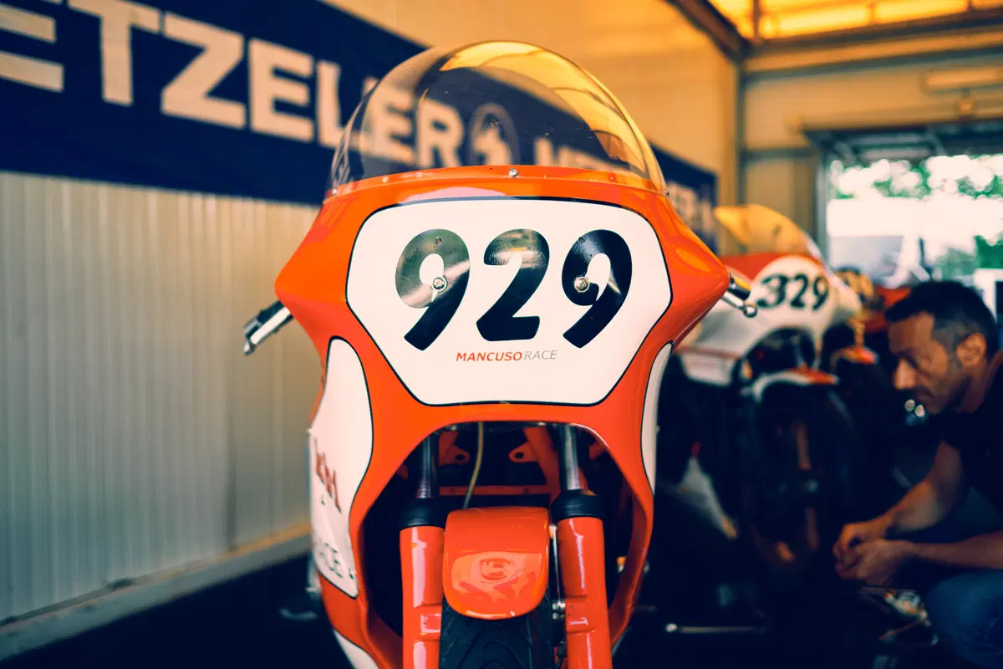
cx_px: 502
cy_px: 334
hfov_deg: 54.4
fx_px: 975
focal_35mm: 35
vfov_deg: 37.9
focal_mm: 23
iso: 500
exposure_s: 1/1250
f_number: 1.4
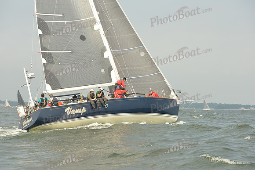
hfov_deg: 22.6
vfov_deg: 15.2
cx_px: 128
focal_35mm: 90
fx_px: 638
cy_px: 85
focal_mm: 90
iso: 320
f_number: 7.1
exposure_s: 1/1250
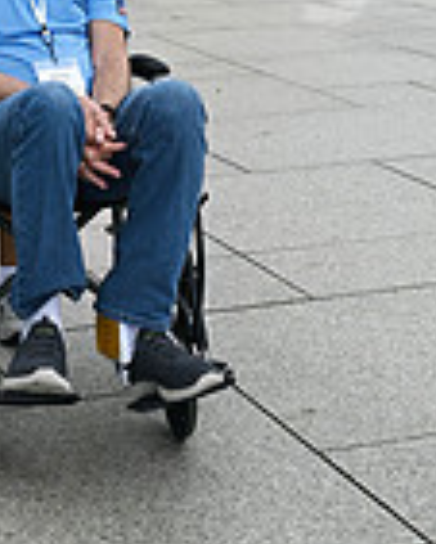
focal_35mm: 108
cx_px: 64
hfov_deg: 14.2
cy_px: -286
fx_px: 1740
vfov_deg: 16.2
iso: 64
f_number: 6.3
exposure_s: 1/160
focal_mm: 24
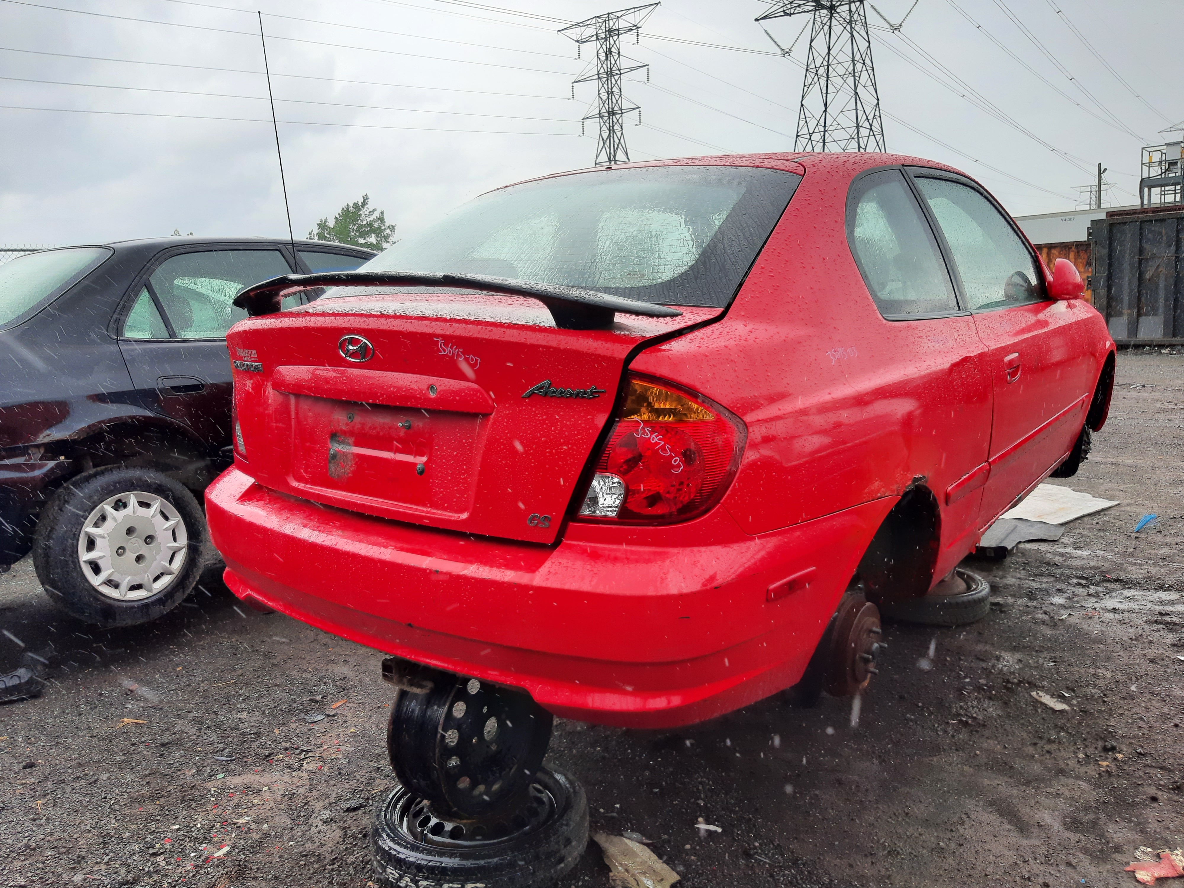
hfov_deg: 67.3
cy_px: 444
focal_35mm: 26
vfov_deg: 53.1
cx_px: 592
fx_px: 889
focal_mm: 3.92
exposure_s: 1/639
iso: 40
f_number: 1.7
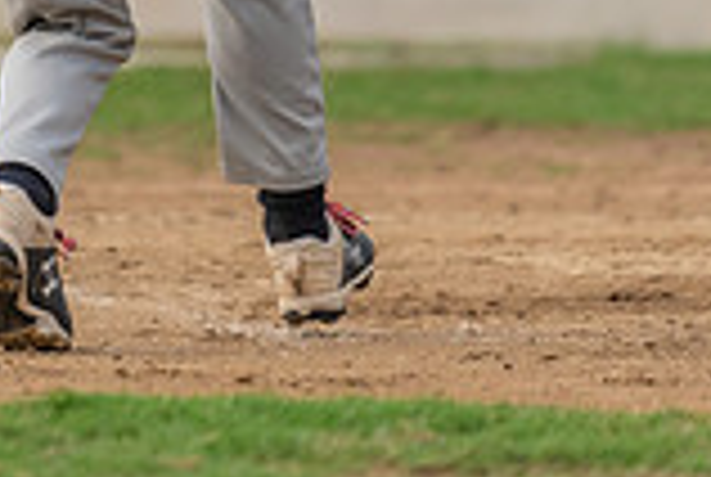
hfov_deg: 2.7
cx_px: 58
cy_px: -295
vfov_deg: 1.8
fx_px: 15236
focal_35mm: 770
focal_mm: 200
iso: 1000
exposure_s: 1/1000
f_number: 2.8
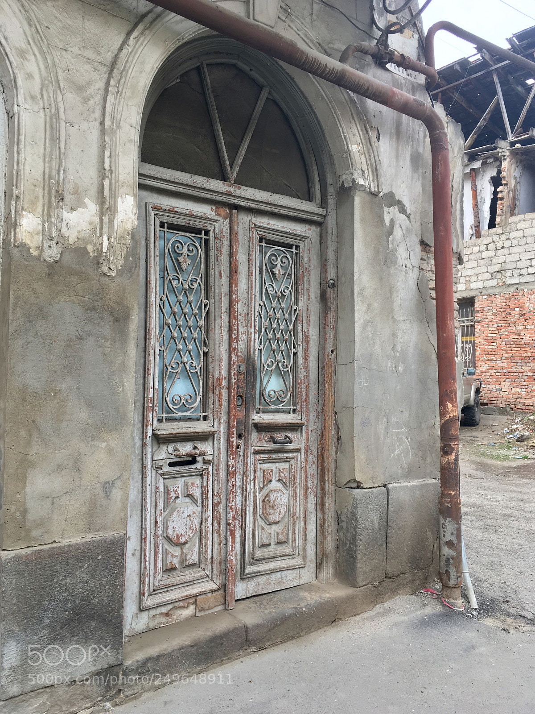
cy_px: 357
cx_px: 268
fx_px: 598
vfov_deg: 61.7
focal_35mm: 29
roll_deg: -0.8
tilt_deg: +3.9
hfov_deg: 48.2
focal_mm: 4.15
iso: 25
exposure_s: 1/114
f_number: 2.2
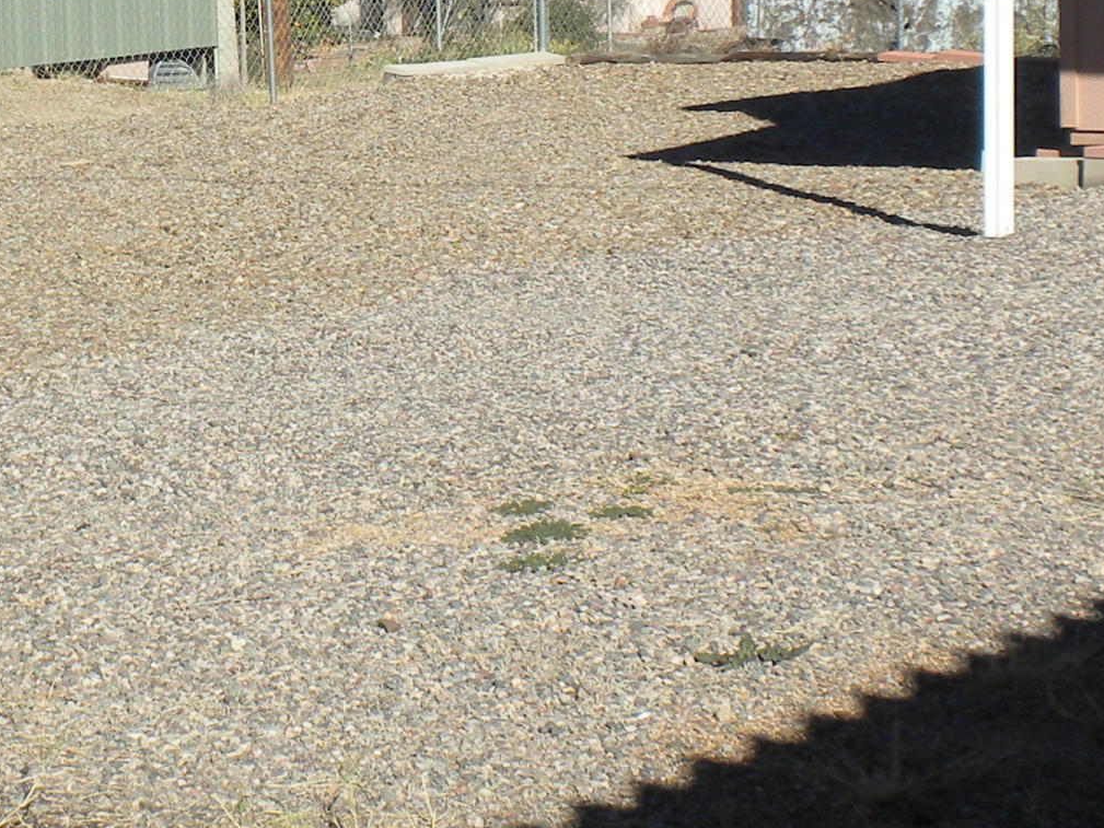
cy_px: 238
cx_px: 147
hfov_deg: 17.7
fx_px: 3509
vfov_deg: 13.4
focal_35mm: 110
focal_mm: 6.6
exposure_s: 1/126
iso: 64
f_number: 10
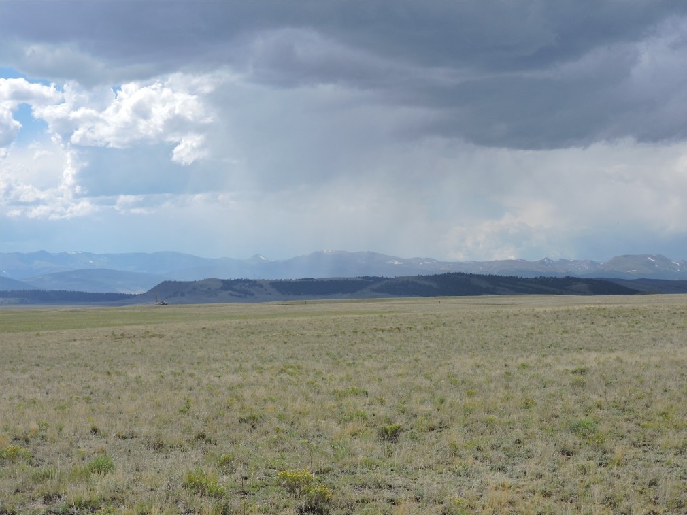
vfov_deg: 20.7
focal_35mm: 71
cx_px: 347
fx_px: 1409
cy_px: 261
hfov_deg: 27.4
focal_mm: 12.5
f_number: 3.9
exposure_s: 1/1000
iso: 100
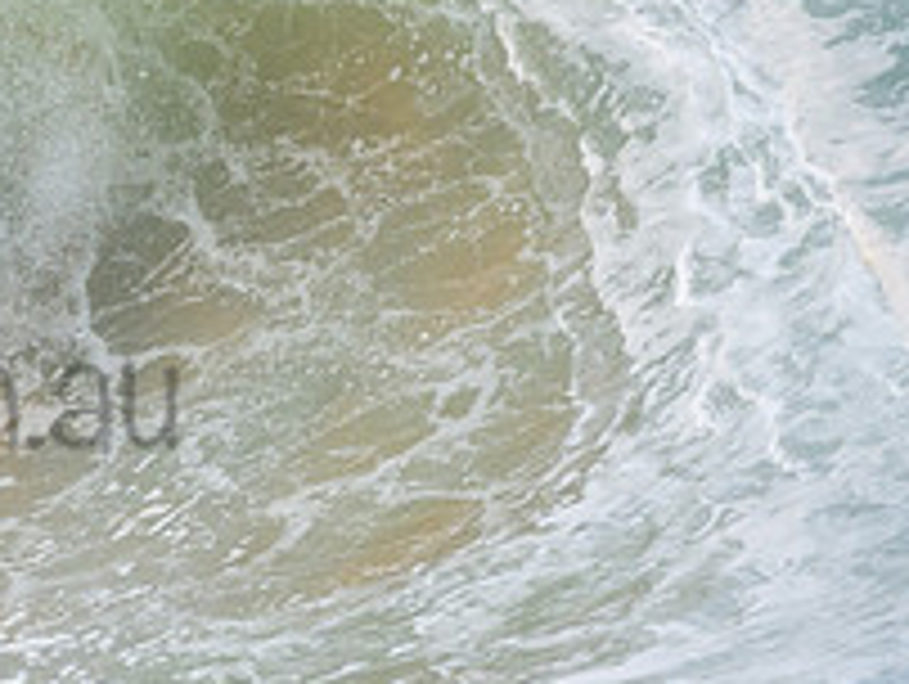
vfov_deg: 0.7
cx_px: -297
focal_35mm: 2067
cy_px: 344
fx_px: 54343
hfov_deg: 1.0
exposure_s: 1/1000
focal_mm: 500
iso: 250
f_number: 5.6
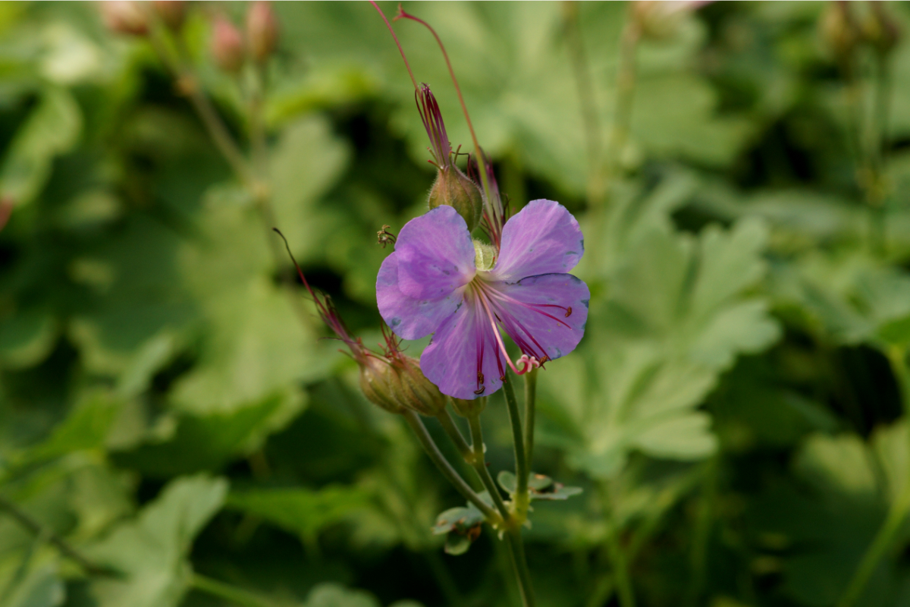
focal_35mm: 150
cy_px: 304
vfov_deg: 9.1
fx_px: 3791
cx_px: 455
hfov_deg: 13.7
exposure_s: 1/160
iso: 320
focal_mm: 100
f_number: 9
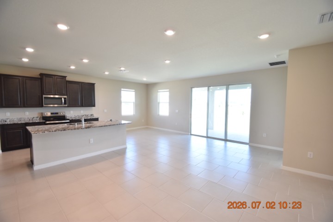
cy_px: 111
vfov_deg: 77.3
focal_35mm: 15
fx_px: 139
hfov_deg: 100.4
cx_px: 166
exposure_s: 1/125
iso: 800
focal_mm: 10
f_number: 3.5
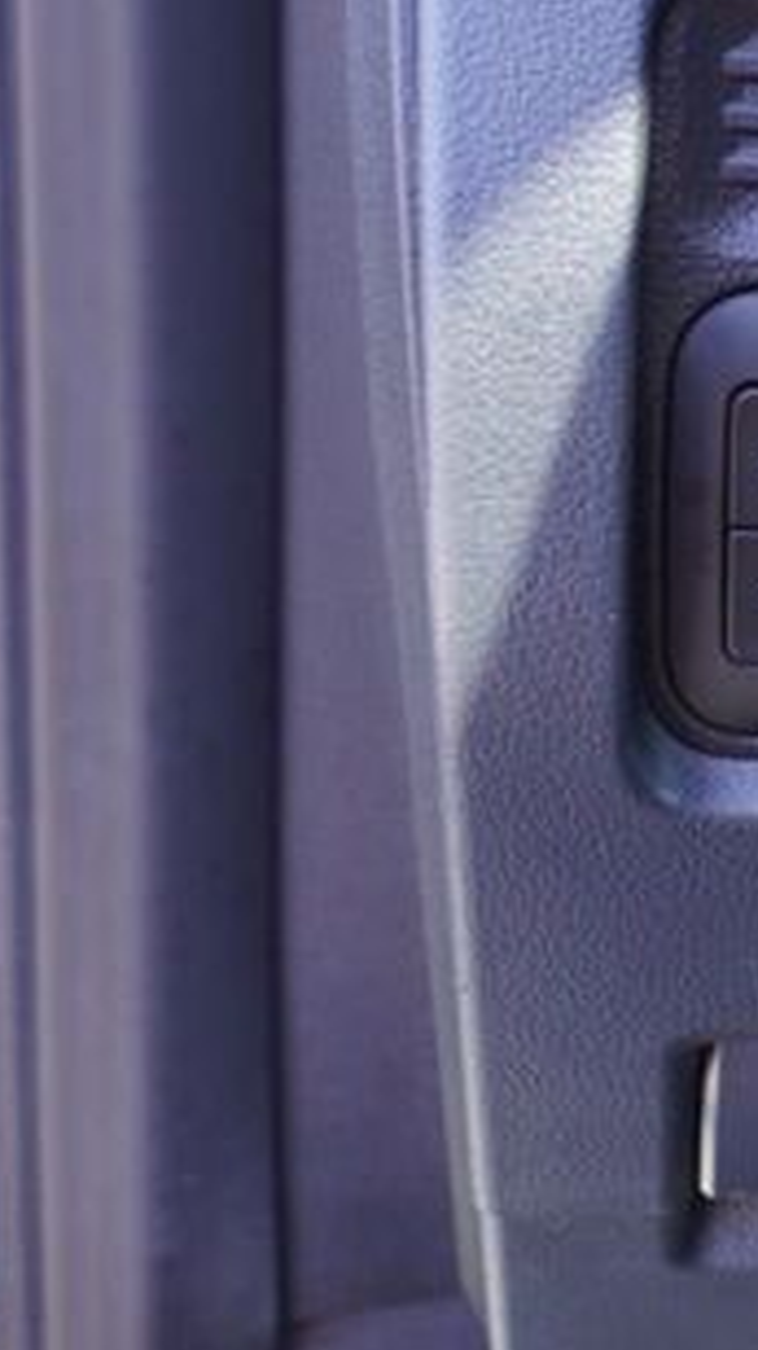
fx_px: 3362
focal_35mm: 94
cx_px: 1696
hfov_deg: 11.2
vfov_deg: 22.7
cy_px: 570
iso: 320
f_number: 4
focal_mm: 18
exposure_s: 1/60
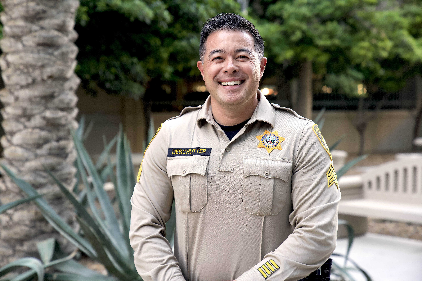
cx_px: 211
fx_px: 820
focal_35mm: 70
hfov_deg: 28.8
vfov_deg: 19.5
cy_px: 140
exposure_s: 1/160
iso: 1250
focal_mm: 70
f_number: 4
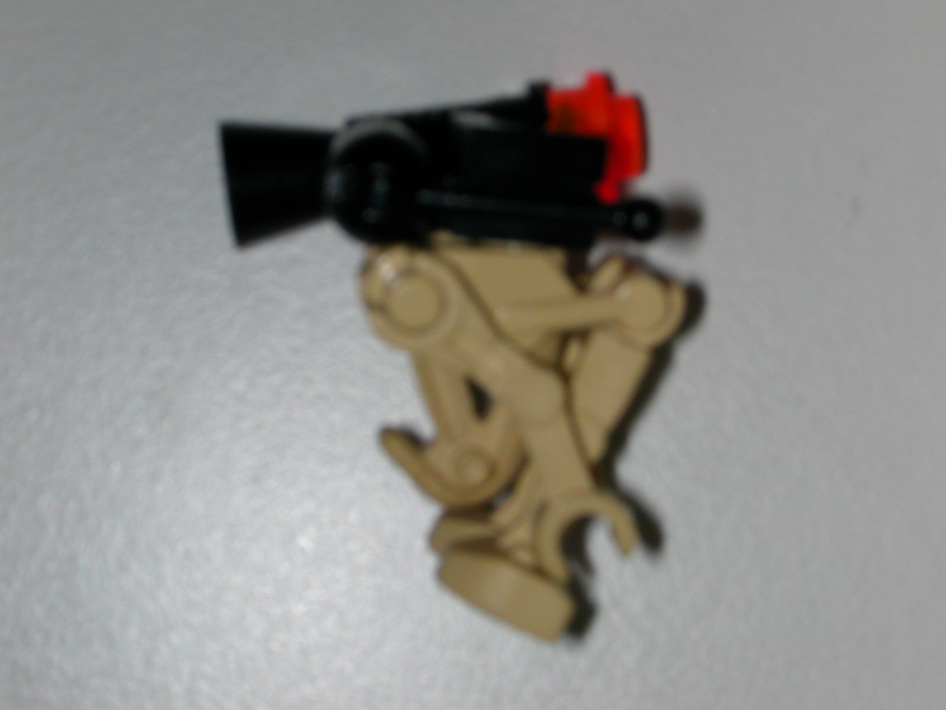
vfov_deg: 13.3
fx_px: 3033
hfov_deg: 17.7
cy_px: 355
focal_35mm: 111
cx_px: 473
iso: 100
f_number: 8
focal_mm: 16.8
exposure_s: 1/59.9
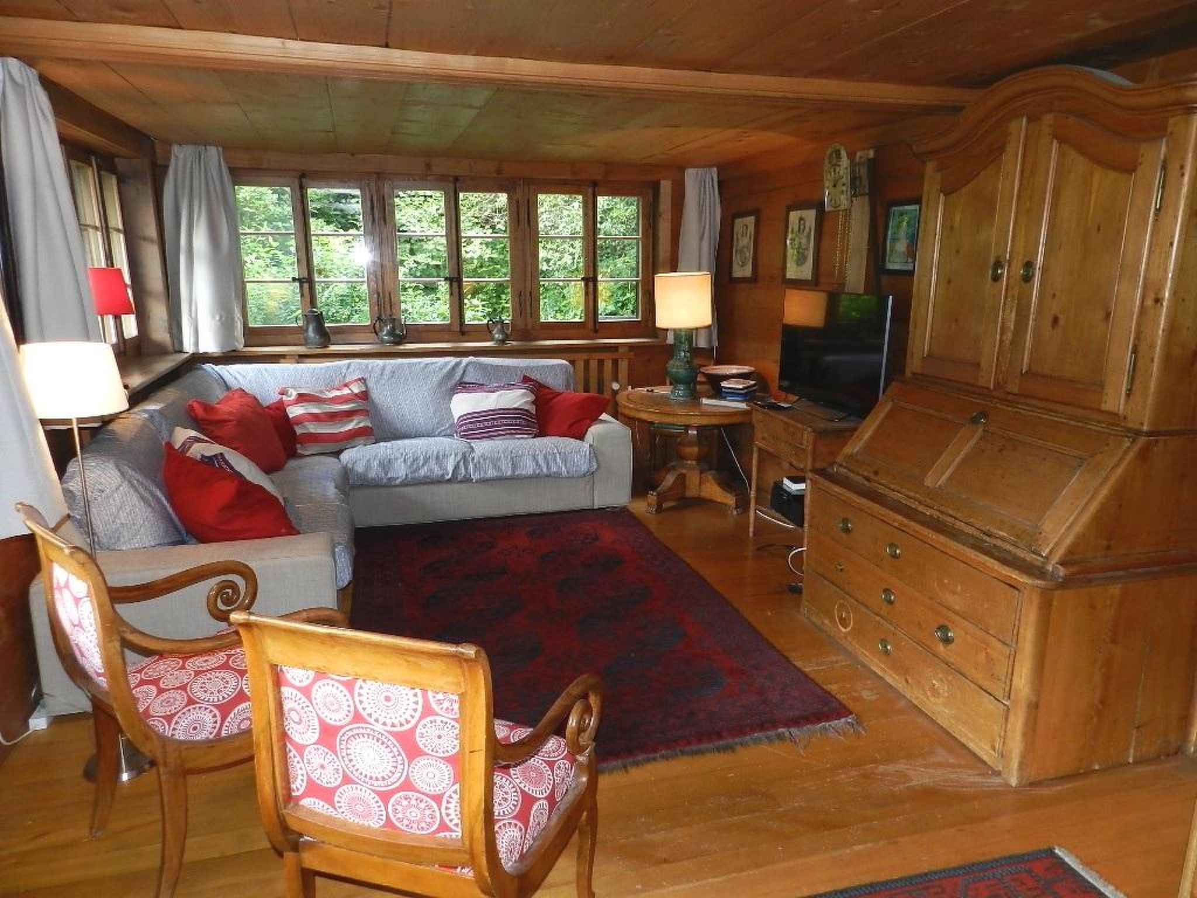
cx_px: 598
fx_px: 795
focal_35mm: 23
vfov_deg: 58.9
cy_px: 449
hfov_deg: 73.9
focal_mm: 4
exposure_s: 1/30
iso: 200
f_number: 3.4
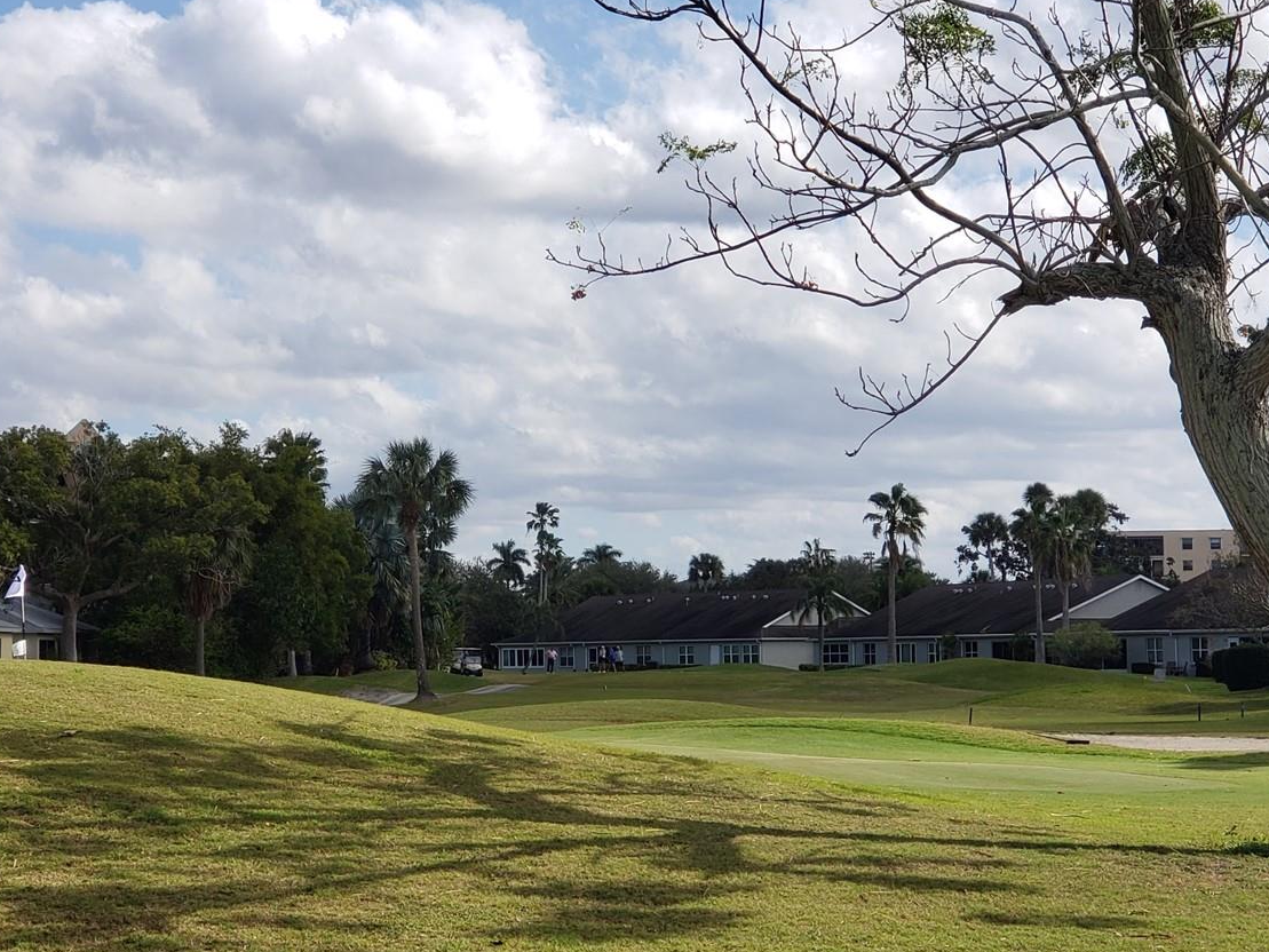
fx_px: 2750
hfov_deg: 26.0
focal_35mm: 75
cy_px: 455
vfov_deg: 19.6
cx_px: 533
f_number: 2.4
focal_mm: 6
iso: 32
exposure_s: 1/838
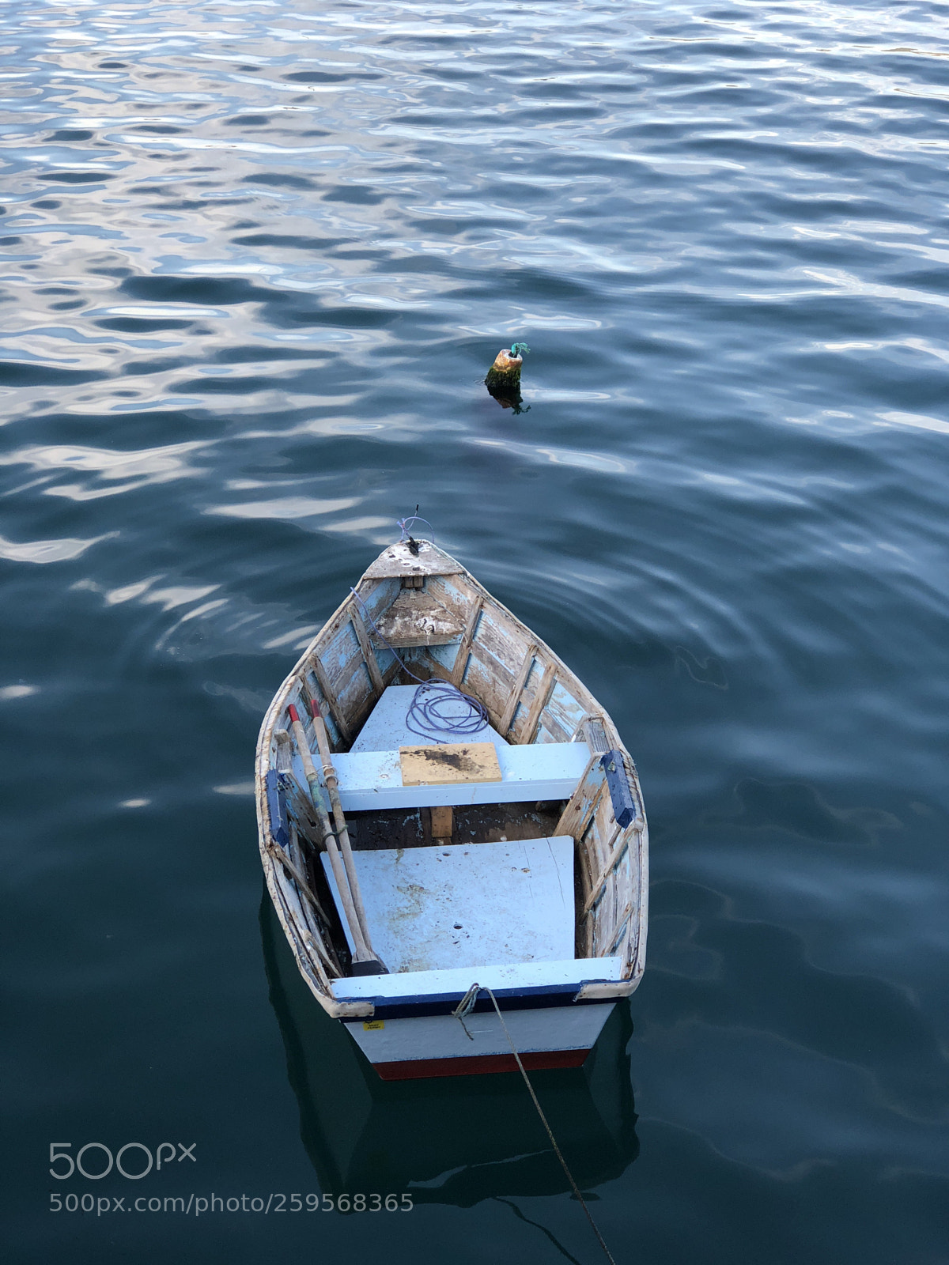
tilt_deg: -28.5
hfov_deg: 25.7
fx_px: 2084
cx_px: 474
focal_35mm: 57
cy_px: 632
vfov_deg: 33.8
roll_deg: -0.3
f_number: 2.8
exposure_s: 1/121
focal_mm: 6.6
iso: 32
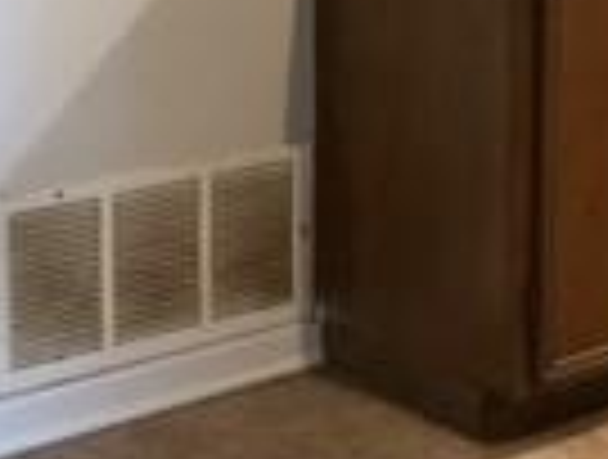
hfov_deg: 12.2
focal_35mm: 137
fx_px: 2413
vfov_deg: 10.5
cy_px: -216
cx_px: 1324
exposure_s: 1/30
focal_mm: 3
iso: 250
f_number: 1.8
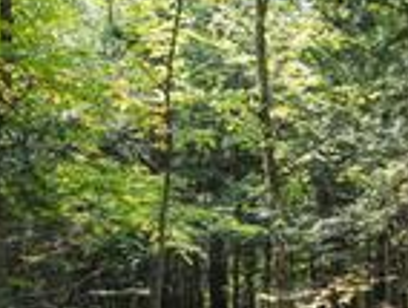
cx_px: 241
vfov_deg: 15.2
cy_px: 288
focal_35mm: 96
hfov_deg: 20.4
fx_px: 1133
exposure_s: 1/60
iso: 250
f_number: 5
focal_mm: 25
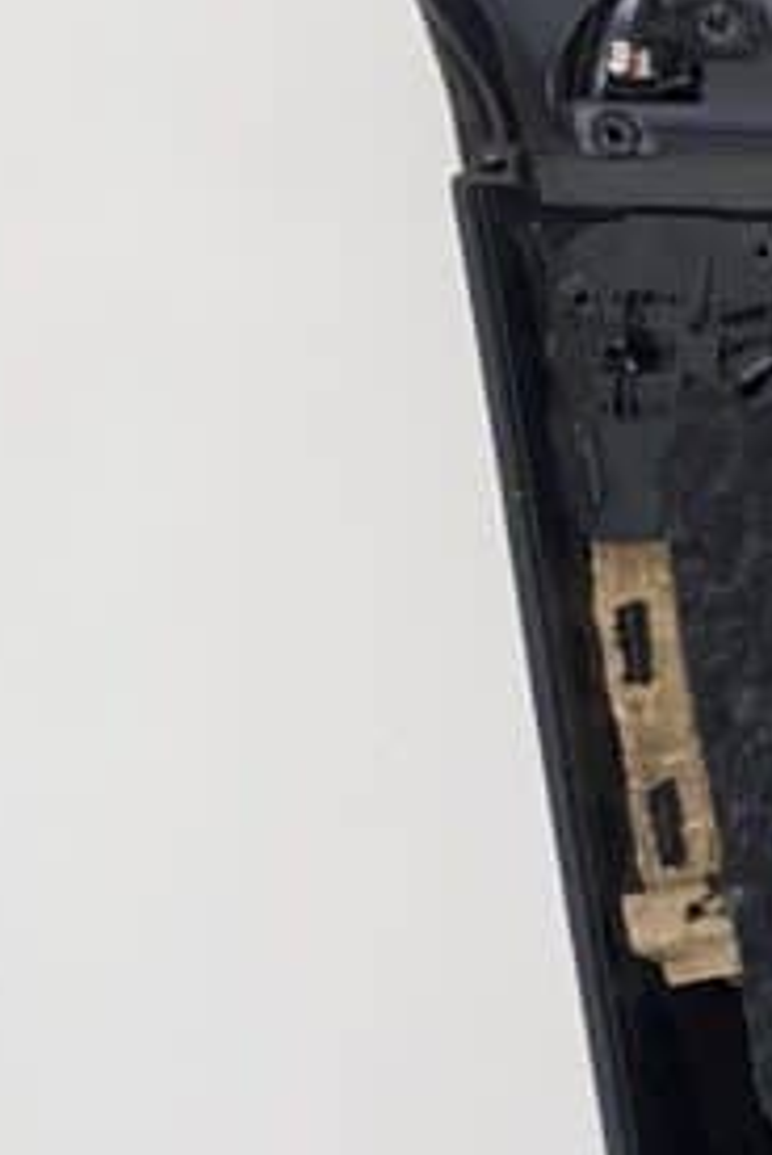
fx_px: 3465
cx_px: 2278
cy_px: 1082
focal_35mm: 108
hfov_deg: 9.8
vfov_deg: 18.5
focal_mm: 4.25
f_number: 1.8
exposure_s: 1/100
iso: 32
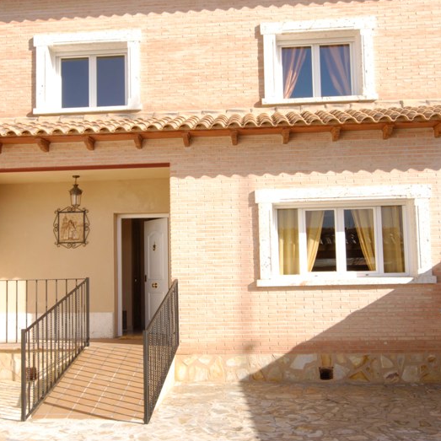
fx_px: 620
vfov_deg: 39.2
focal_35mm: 43
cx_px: 195
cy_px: 221
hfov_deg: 39.1
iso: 100
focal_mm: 22
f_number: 16
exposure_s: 1/30
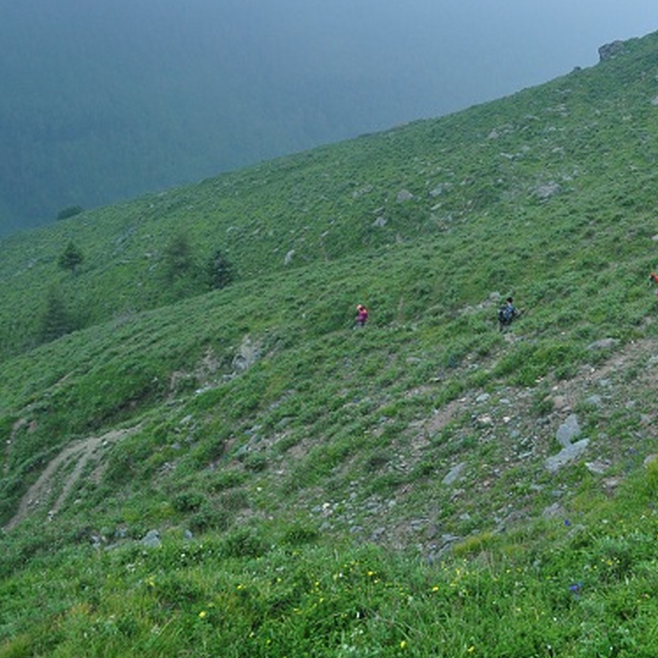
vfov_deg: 36.7
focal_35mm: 46
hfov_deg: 35.1
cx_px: 567
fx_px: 989
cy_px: 279
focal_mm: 18
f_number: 5
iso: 400
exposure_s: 1/100
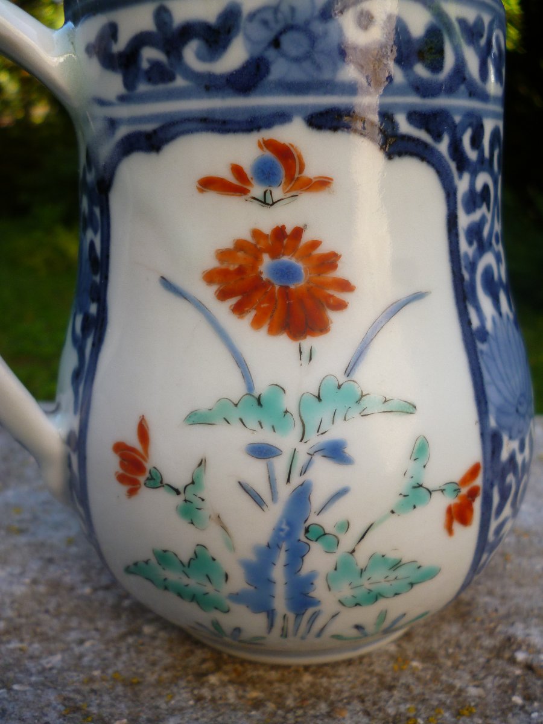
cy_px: 362
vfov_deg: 63.4
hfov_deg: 49.7
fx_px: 586
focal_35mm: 28
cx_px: 272
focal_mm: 5
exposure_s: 1/125
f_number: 3.1
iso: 100
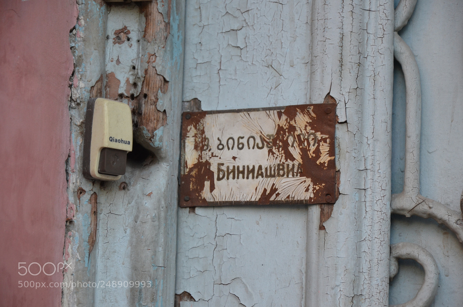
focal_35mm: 158
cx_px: 232
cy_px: 154
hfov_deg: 13.1
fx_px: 2021
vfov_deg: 8.7
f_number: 5.6
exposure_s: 1/160
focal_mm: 105
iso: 800
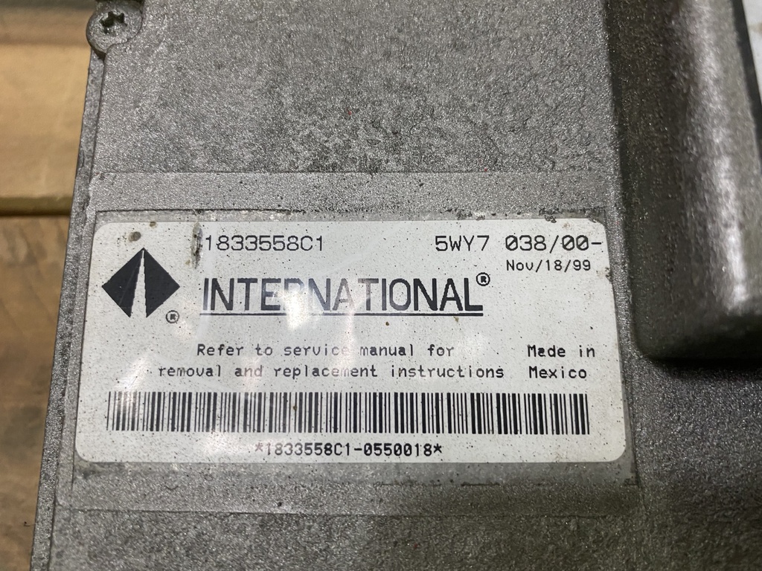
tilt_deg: -77.3
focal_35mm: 26
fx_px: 572
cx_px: 381
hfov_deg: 67.3
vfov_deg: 53.1
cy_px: 286
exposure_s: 1/60
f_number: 1.8
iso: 125
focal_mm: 4.25
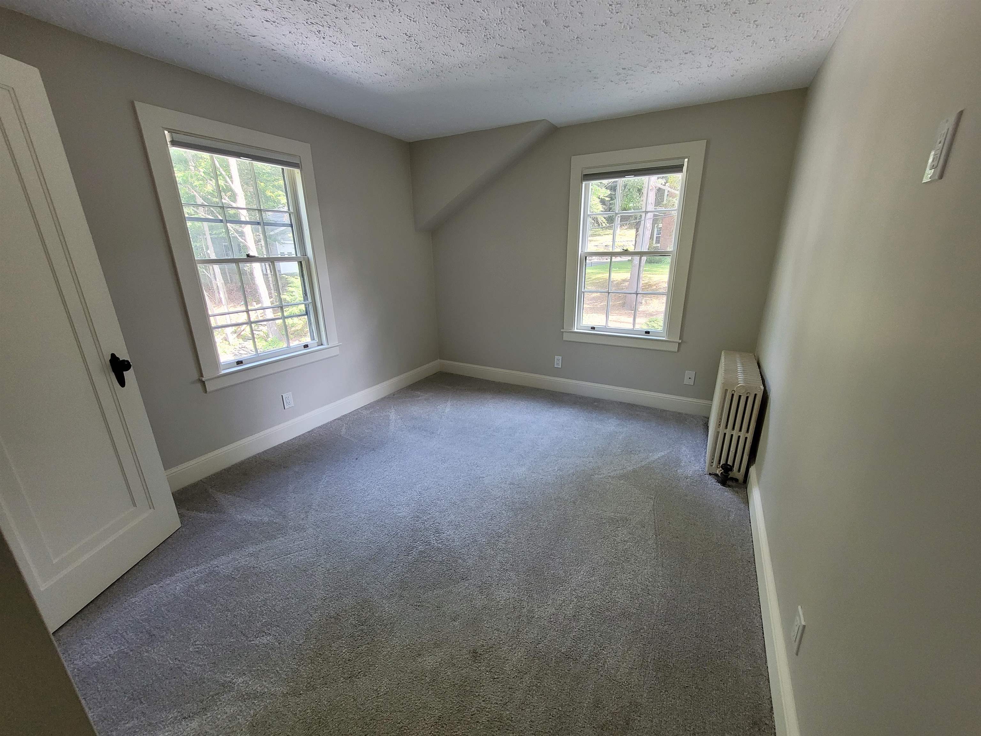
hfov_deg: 106.2
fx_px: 368
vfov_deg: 89.9
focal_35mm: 13
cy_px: 368
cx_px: 490
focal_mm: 1.74
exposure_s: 1/60
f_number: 2.2
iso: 160
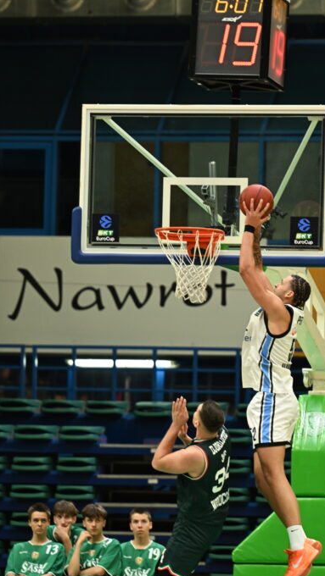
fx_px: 4224
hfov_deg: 4.4
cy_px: 288
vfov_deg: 7.8
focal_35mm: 276
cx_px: 256
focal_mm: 175
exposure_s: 1/800
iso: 1250
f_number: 3.5
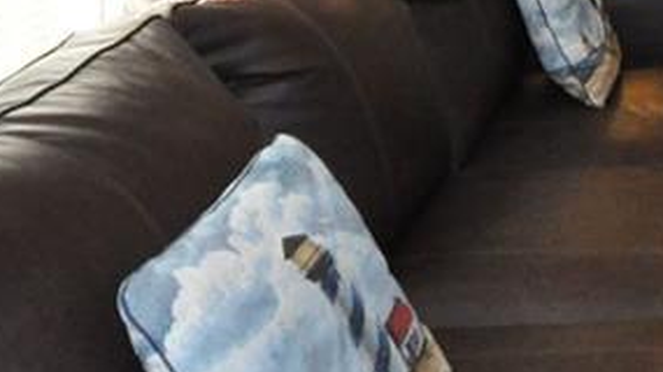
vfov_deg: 13.8
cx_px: 951
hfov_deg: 22.7
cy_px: -280
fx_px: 1388
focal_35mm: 79
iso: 3200
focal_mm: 14
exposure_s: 1/125
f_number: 8
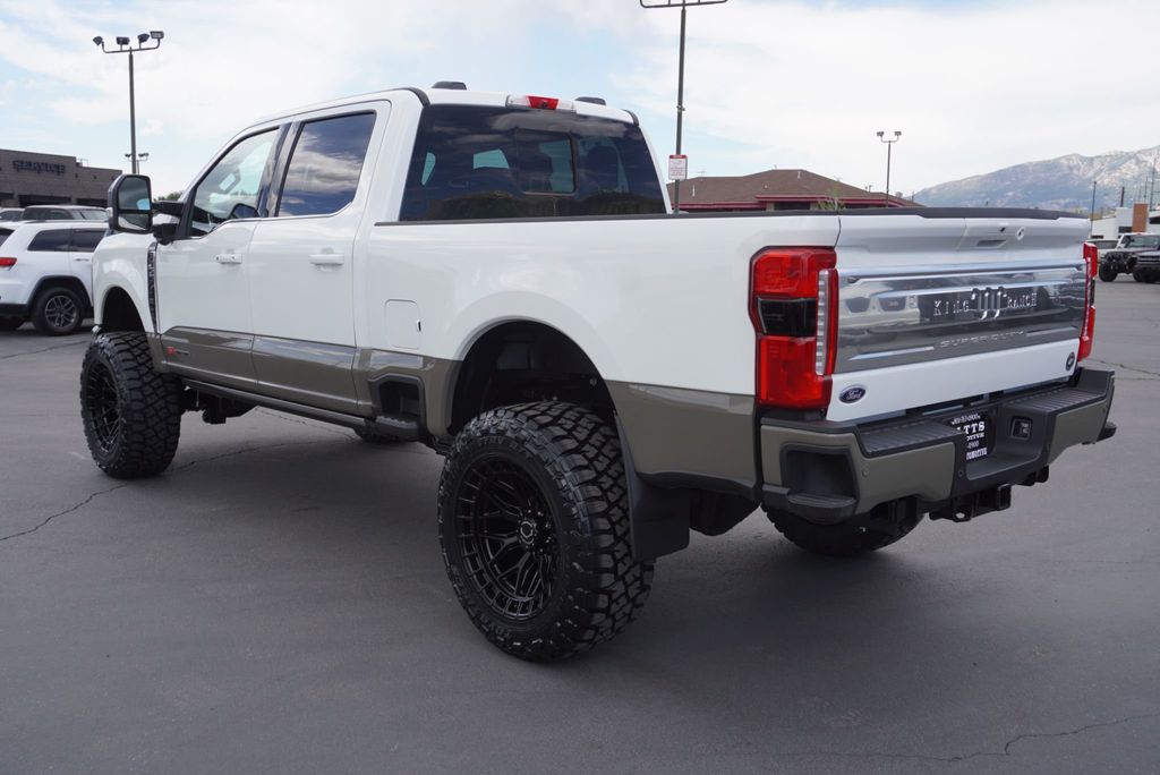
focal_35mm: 34
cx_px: 580
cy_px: 388
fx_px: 1112
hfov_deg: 55.1
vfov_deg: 38.4
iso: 100
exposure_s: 1/160
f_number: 7.1
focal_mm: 23
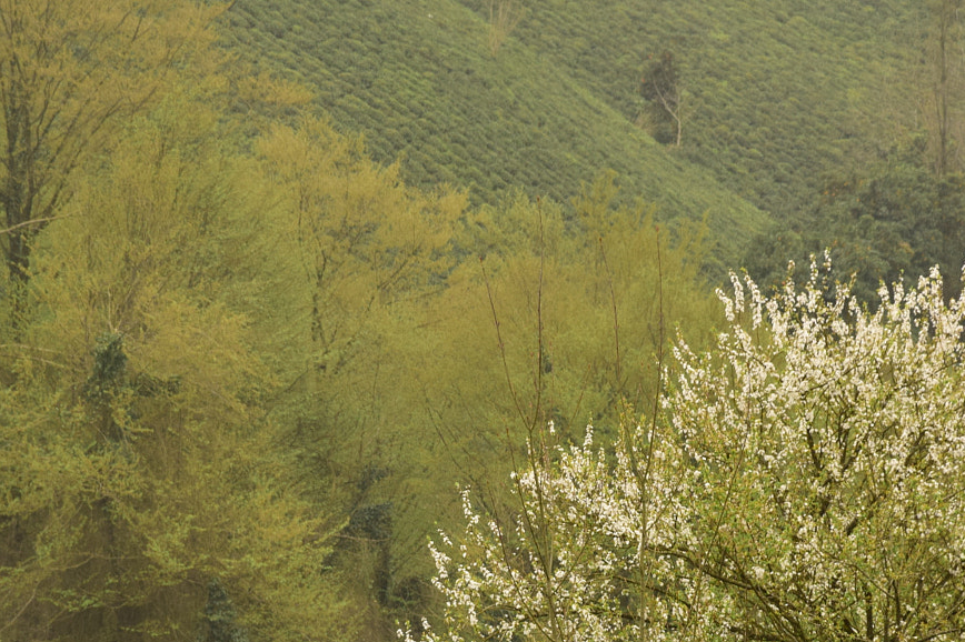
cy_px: 565
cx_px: 559
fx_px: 10369
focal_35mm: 387
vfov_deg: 3.5
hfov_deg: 5.3
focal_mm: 140
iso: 400
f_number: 11
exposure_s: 1/60
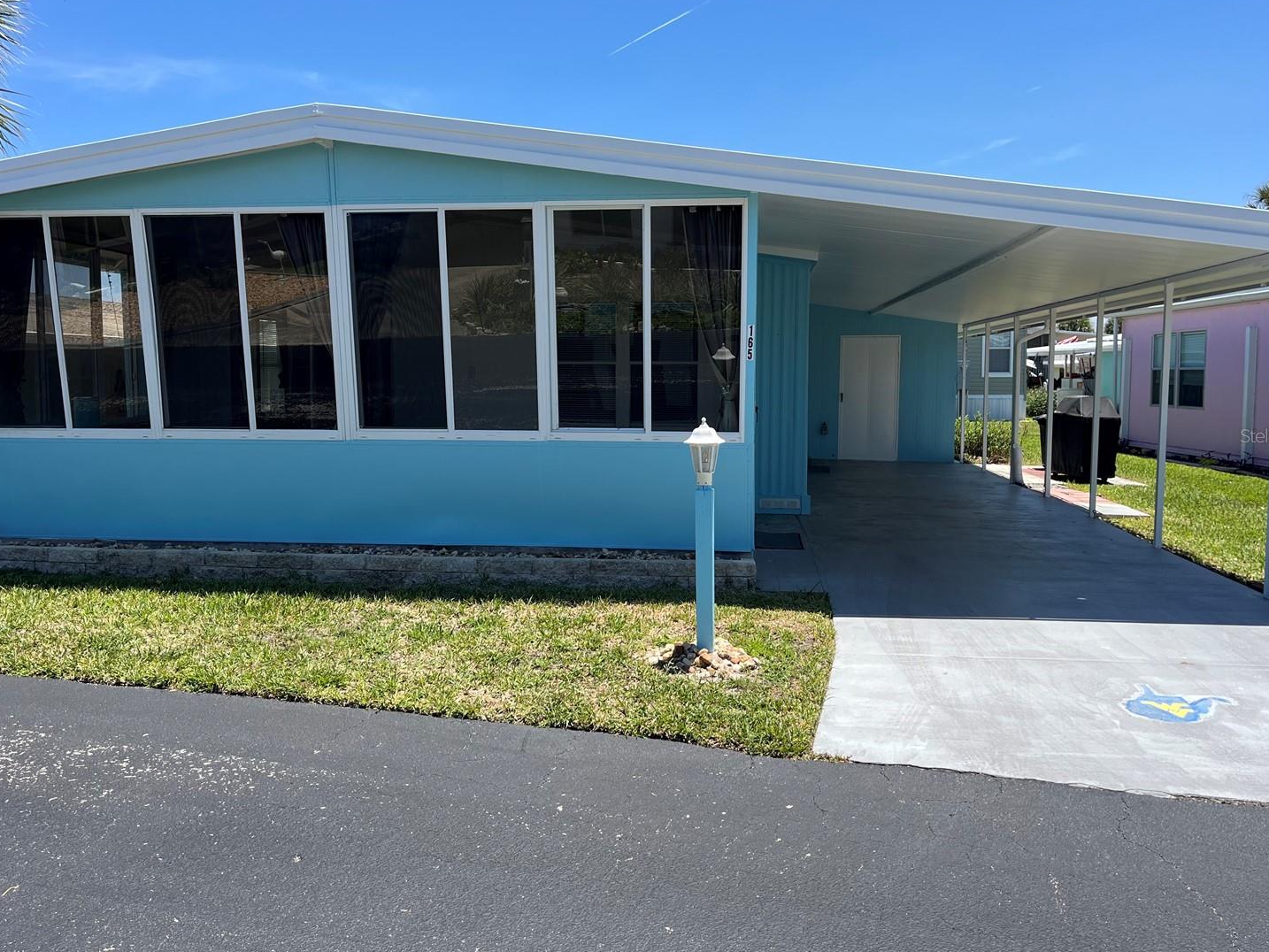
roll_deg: -0.5
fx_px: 1063
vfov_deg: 48.2
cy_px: 435
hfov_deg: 61.6
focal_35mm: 29
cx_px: 616
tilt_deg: -4.0
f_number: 1.6
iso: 50
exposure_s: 1/2755
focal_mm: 5.1
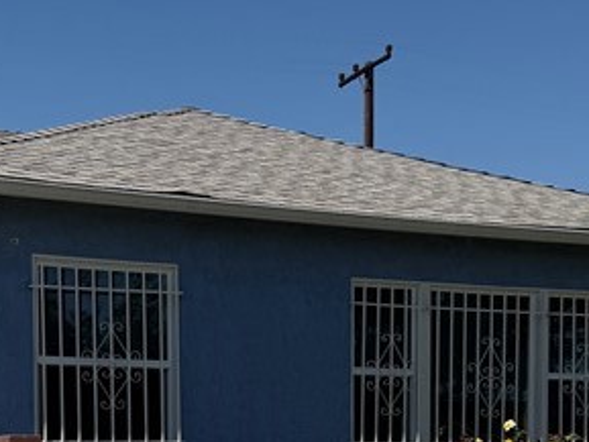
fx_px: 1447
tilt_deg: -2.3
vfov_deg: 16.7
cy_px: 519
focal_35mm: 85
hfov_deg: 22.9
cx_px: 181
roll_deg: +0.3
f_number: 1.78
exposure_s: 1/9091
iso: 80
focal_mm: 6.76
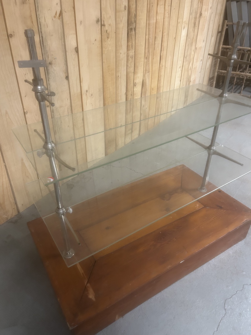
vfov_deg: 67.3
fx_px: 251
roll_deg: -1.9
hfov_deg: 53.1
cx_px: 126
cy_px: 168
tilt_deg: -33.9
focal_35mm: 26
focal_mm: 5.7
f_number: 1.5
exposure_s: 1/50
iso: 400
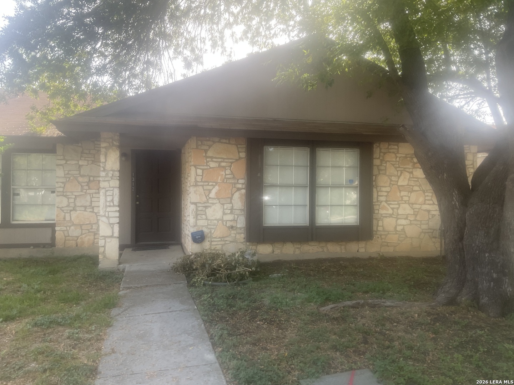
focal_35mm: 29
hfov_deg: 61.7
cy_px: 192
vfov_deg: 48.2
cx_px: 257
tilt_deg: +1.3
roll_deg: +0.1
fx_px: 431
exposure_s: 1/156
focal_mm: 3
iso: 16
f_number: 1.8
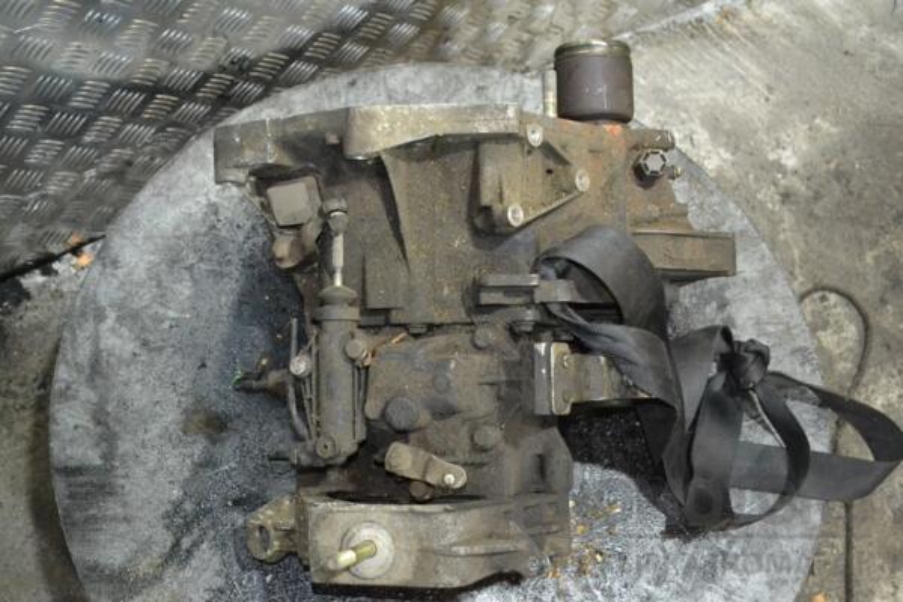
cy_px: 301
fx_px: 1204
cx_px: 452
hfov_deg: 41.1
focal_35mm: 48
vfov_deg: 28.1
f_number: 4.8
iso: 3200
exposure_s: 1/60
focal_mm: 32
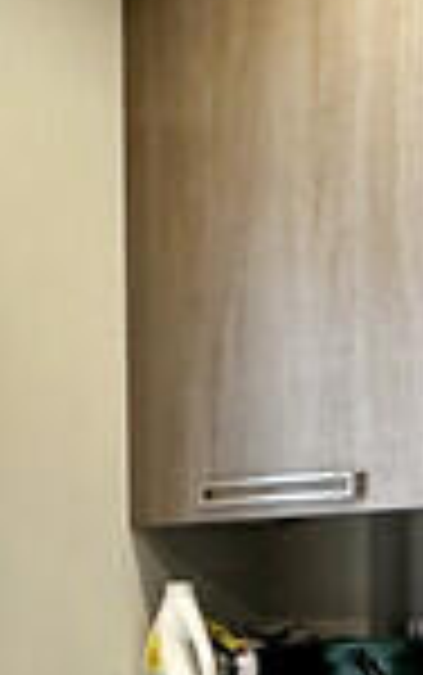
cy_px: 900
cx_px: 68
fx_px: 1859
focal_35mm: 101
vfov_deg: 18.9
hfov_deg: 12.9
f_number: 2.2
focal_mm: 2.22
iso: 320
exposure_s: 1/67
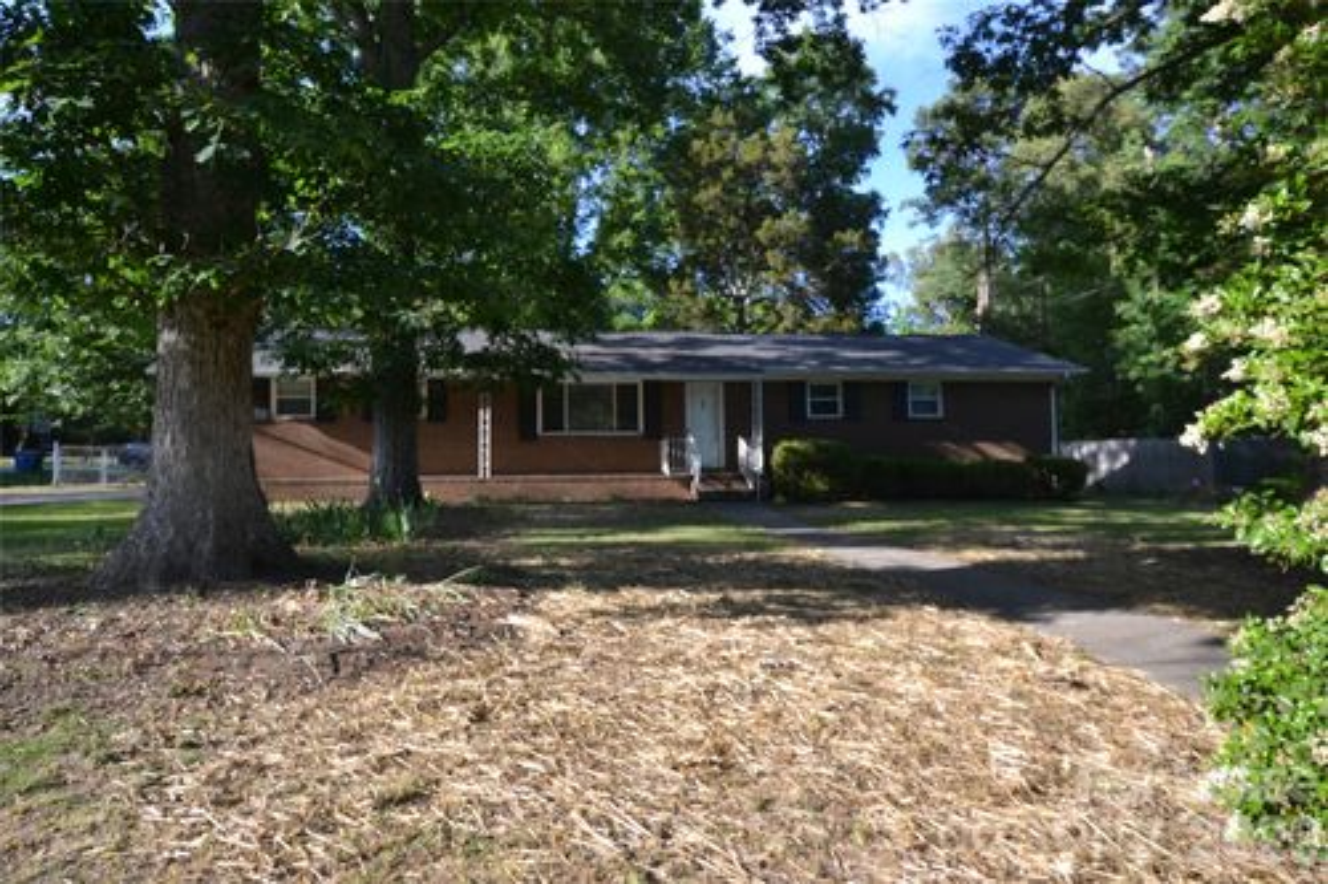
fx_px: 830
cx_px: 664
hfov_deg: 77.3
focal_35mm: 22
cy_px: 442
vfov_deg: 56.1
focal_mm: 15
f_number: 5.6
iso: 110
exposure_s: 1/125
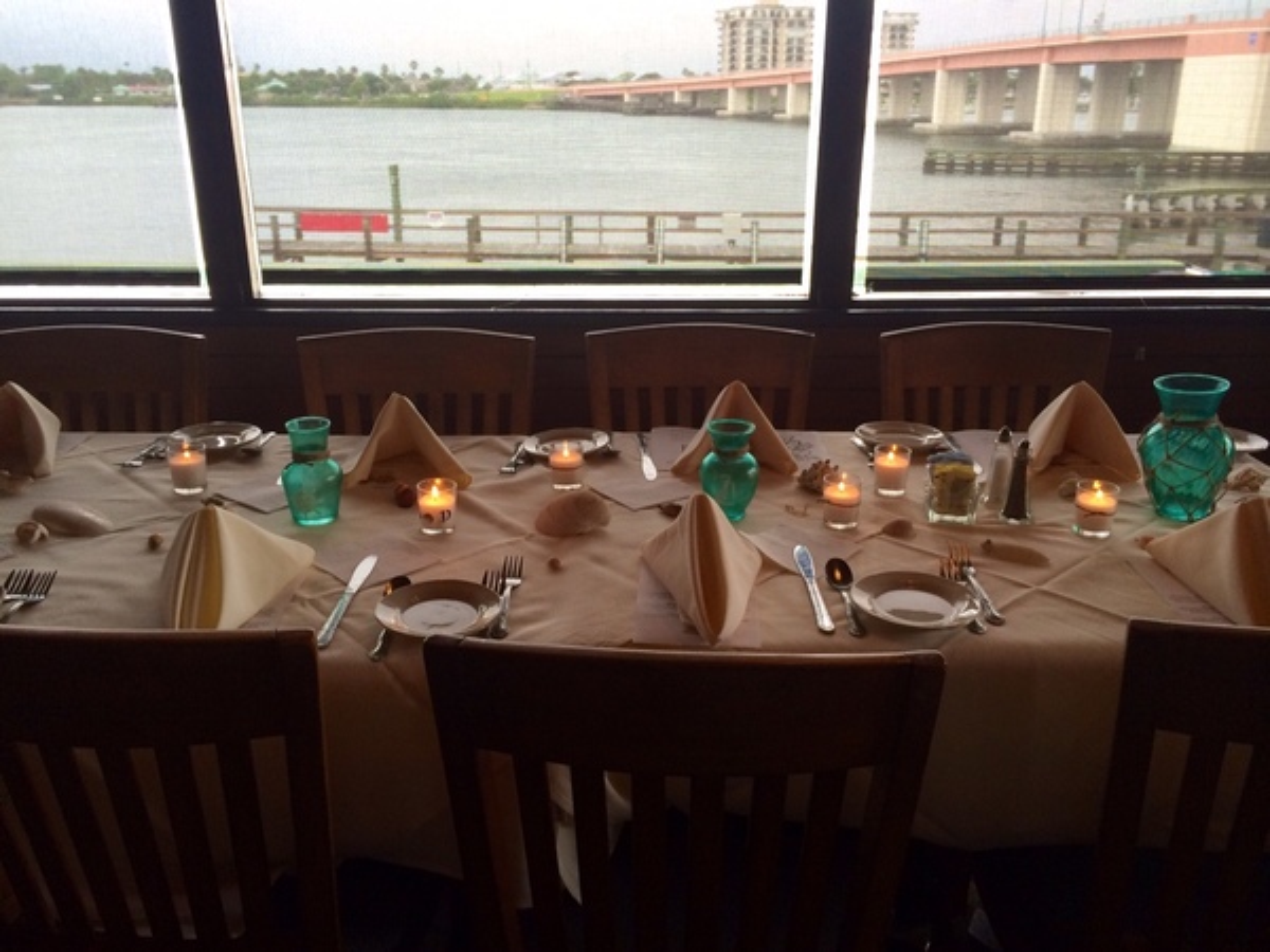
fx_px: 1101
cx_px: 635
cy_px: 476
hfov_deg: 60.0
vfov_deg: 46.8
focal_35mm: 30
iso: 40
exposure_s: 1/30
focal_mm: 4.12
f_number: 2.2
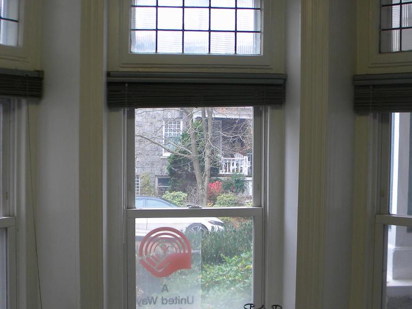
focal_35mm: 50
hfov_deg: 38.2
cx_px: 208
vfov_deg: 29.1
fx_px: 595
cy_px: 159
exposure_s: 1/34
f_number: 3.5
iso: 80
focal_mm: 5
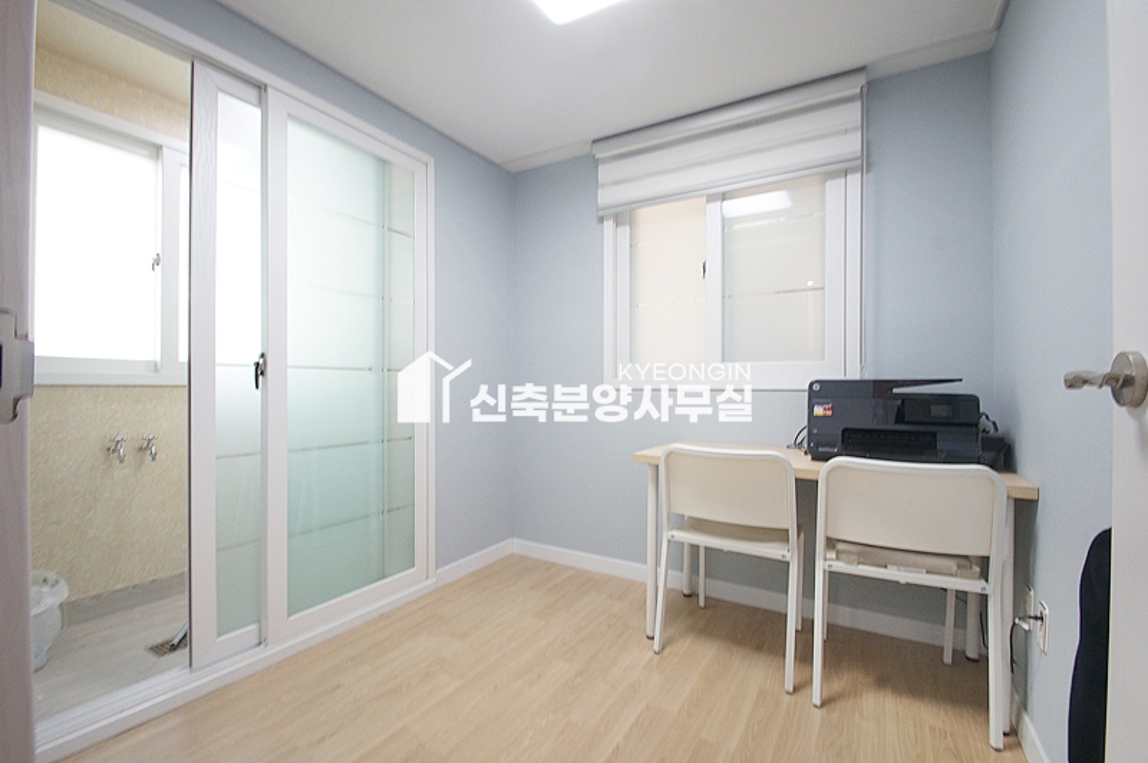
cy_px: 382
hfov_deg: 100.4
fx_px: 478
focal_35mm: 15
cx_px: 574
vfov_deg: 77.2
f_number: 9
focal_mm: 10
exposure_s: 1/15
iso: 800
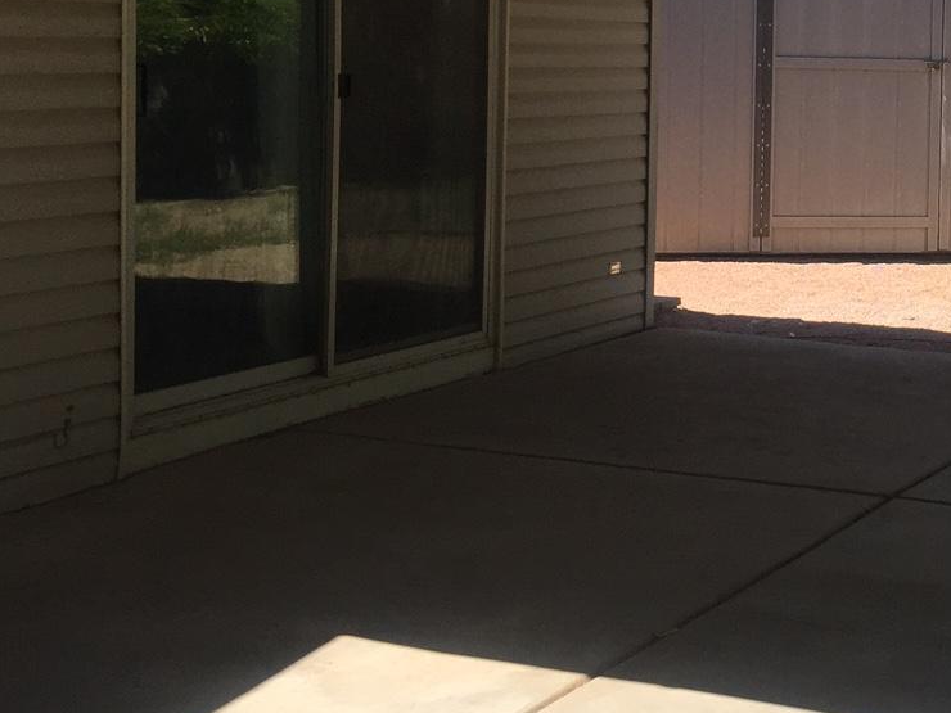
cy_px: 132
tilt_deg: -4.2
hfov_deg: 27.8
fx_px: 1758
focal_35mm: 64
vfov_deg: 22.6
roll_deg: -2.6
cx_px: 1027
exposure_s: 1/1799
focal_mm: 4.15
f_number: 2.2
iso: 32
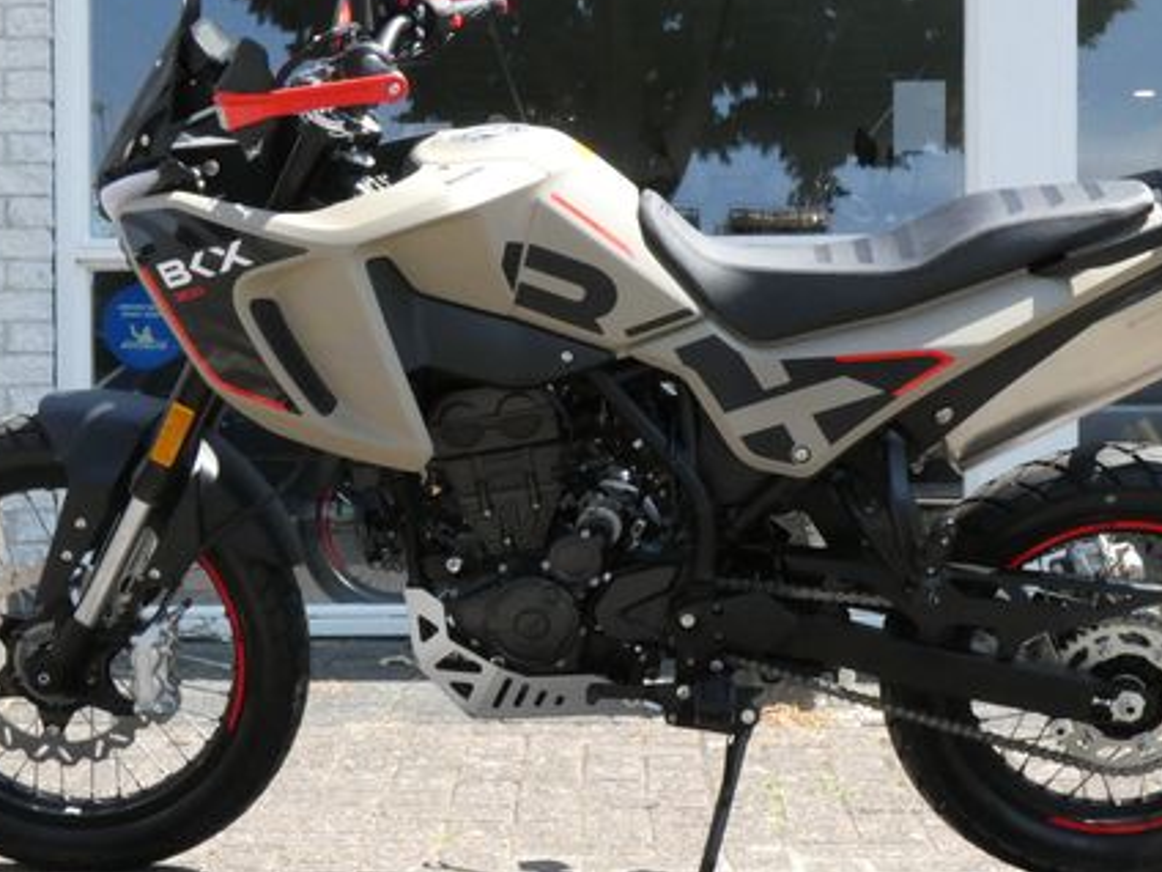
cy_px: 483
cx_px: 617
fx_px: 2685
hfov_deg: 24.4
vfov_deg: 18.4
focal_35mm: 80
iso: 800
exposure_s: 1/1000
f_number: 6.3
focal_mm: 9.5
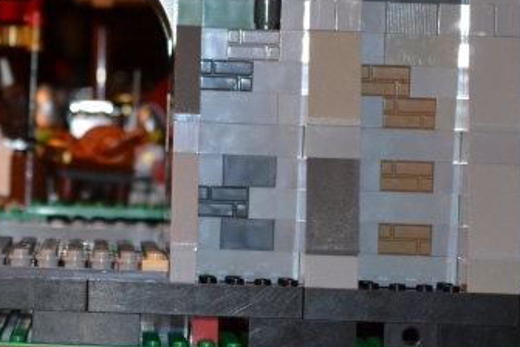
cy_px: 106
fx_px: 2834
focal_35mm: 196
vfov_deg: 7.0
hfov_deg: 10.4
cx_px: 80
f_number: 5.6
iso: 1800
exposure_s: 1/60
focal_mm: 55
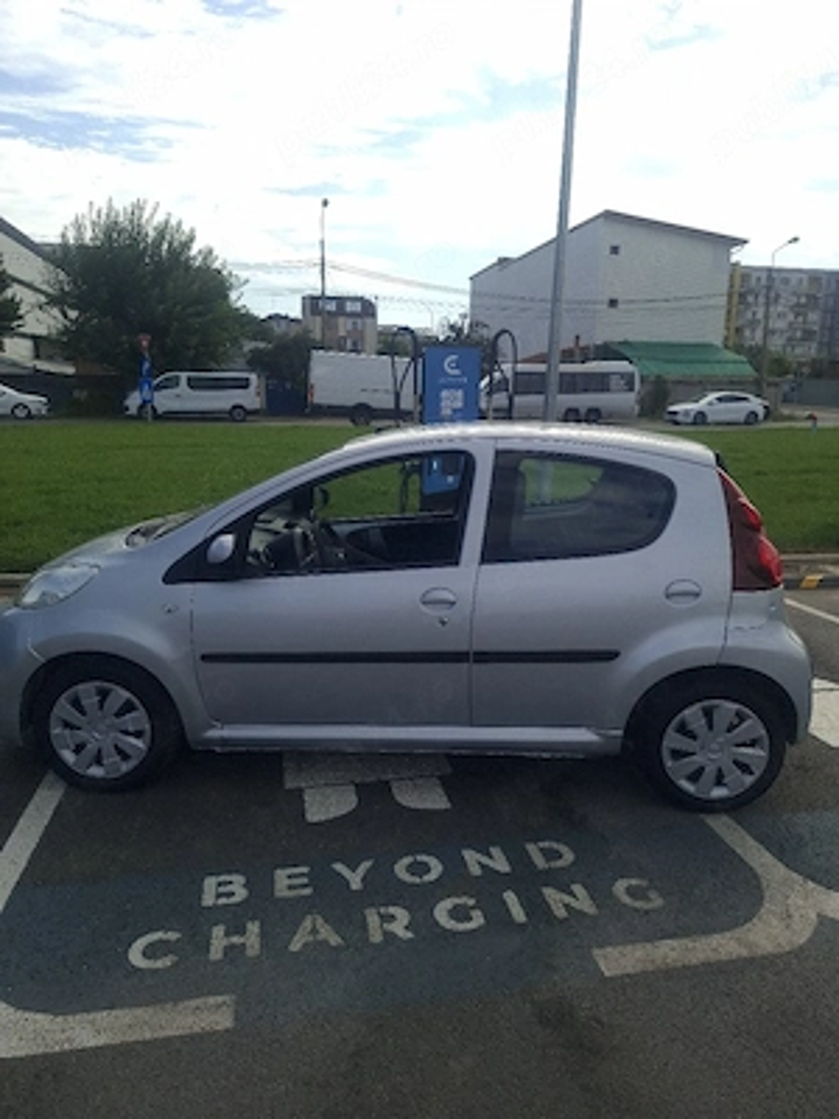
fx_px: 743
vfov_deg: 73.9
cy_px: 560
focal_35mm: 23
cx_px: 420
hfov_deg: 58.9
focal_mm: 5.54
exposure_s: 1/1429
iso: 50
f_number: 1.8
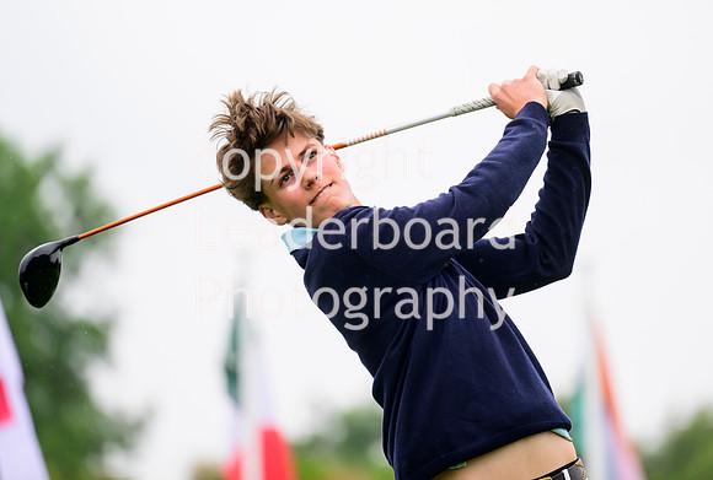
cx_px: 397
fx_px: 8375
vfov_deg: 3.3
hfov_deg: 4.9
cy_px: 216
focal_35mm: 421
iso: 2000
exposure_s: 1/1600
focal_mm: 380
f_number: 5.6
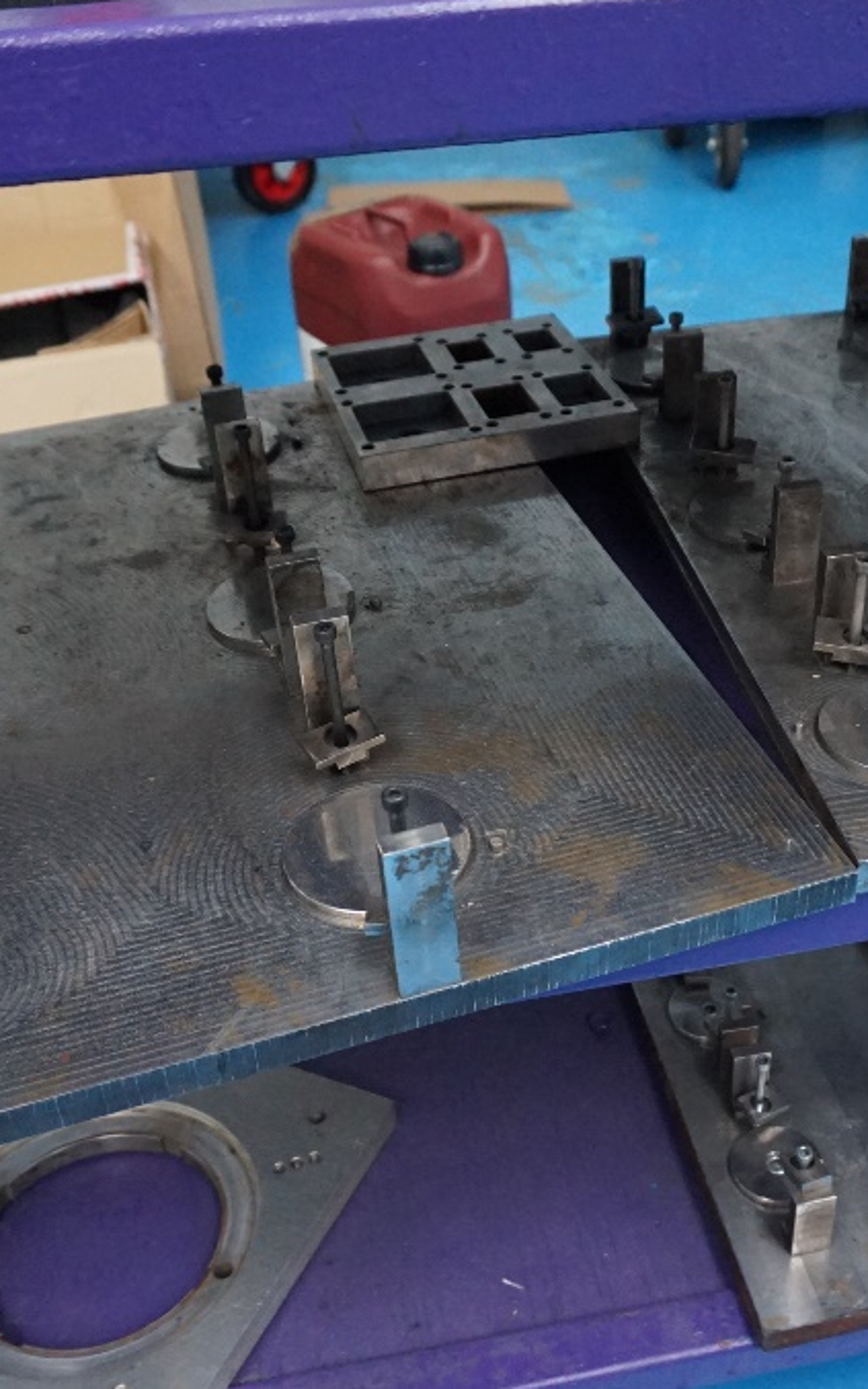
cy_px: 690
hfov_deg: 34.3
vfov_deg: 52.8
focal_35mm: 37
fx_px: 1401
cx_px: 534
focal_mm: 16
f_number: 3.5
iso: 3200
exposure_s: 1/100
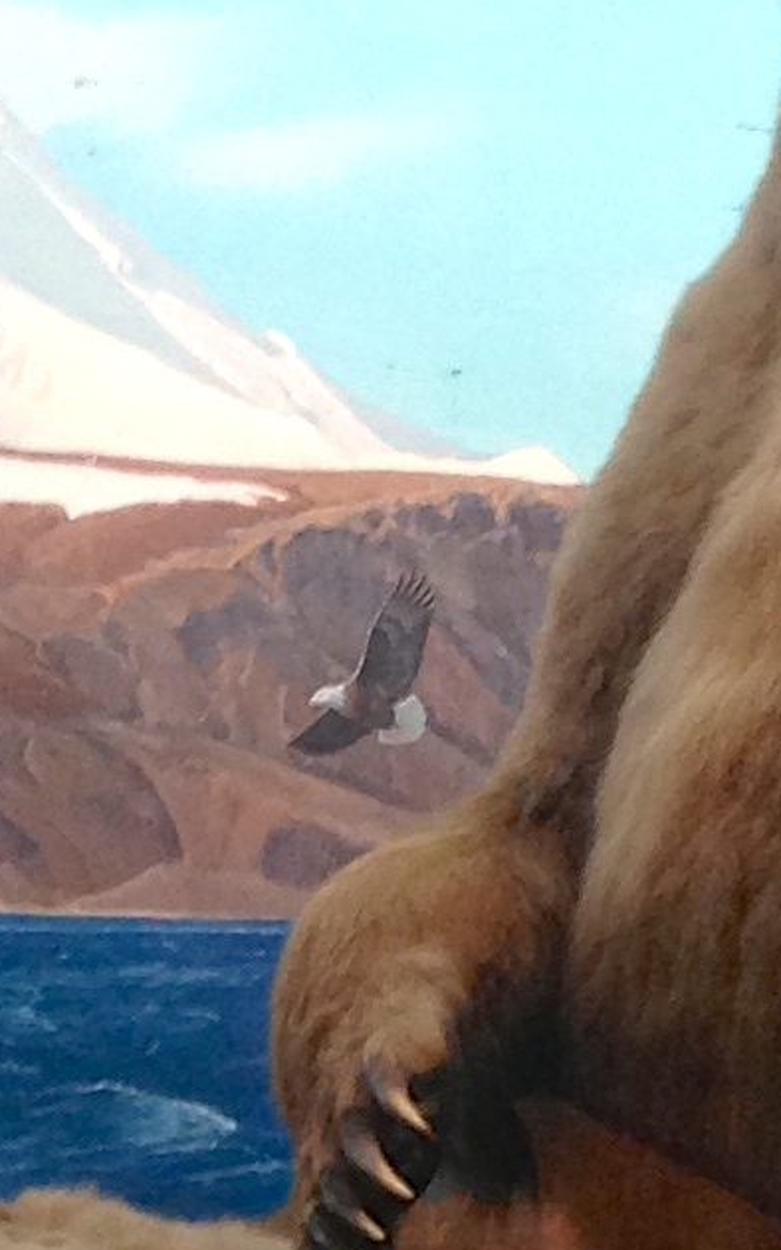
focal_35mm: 181
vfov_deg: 11.4
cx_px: -46
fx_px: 6168
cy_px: 1468
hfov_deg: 7.2
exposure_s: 1/20
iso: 100
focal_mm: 4.12
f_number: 2.4
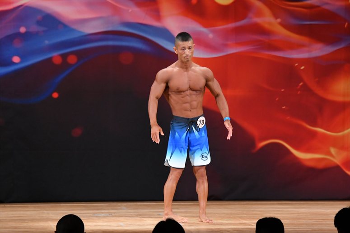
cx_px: 175
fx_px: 2332
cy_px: 116
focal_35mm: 240
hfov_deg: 8.6
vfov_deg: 5.7
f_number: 5.6
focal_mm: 160
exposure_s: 1/400
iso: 3200
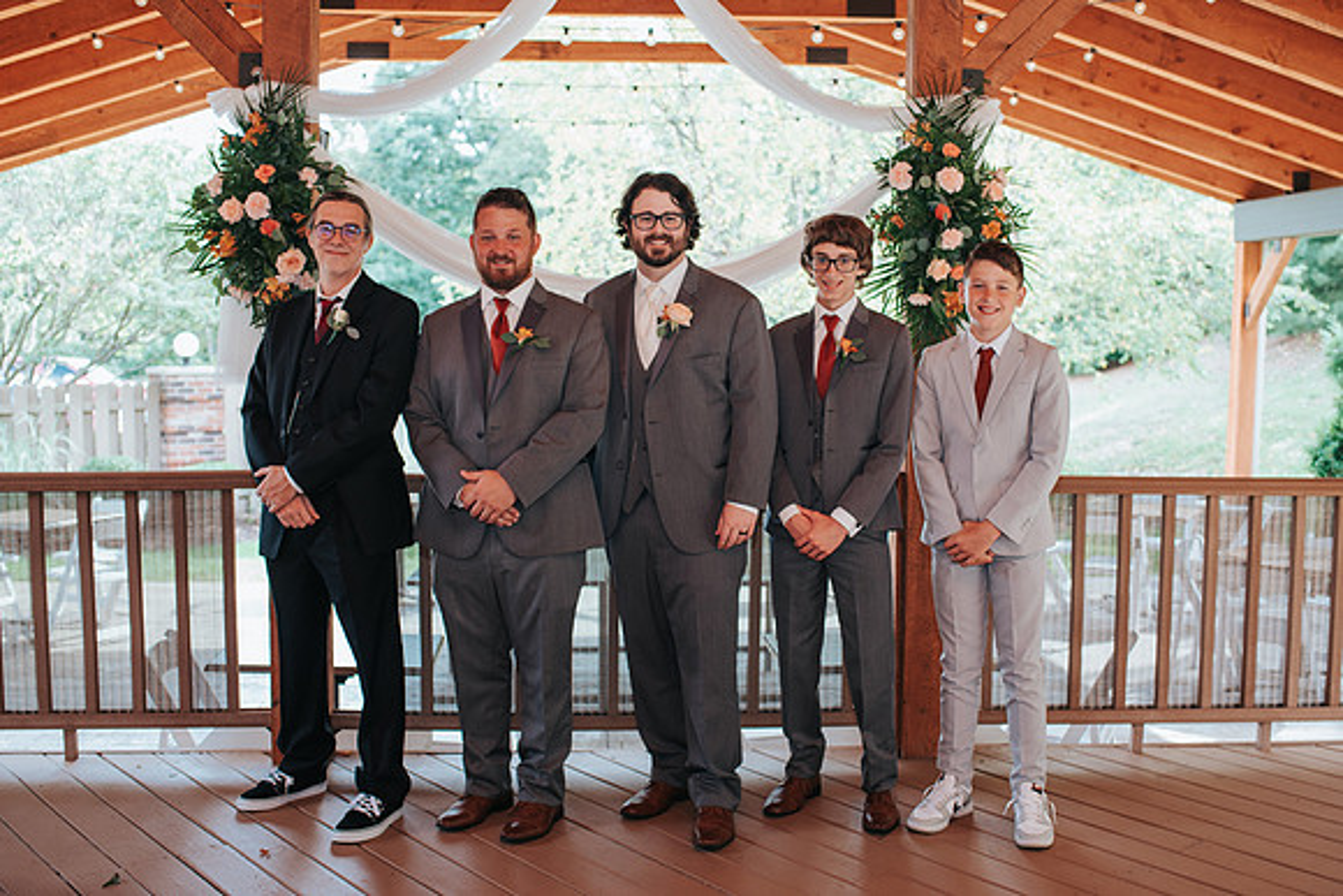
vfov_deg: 33.9
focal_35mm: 39
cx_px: 679
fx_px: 1470
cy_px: 441
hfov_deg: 49.1
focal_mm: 35
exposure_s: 1/200
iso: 320
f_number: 3.2
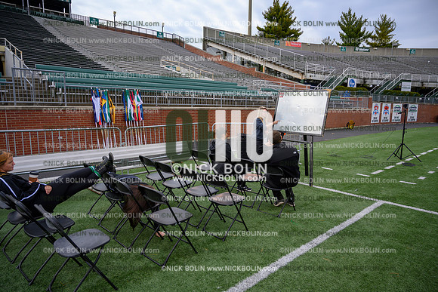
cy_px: 146
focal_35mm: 24
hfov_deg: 73.7
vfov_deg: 53.2
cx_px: 219
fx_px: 292
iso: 125
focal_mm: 24
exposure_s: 1/320
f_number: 4
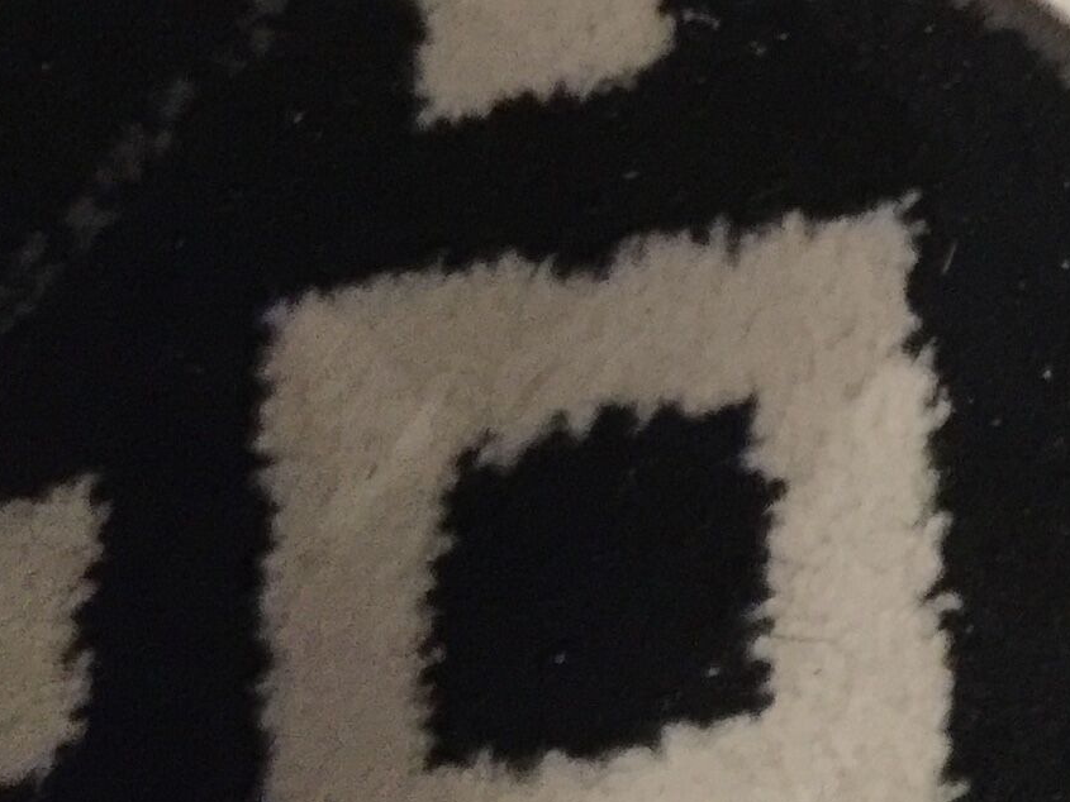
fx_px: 3462
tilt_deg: -60.8
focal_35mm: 112
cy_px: -577
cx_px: 1774
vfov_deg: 12.3
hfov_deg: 15.6
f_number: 2.2
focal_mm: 4.15
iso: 160
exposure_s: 1/8
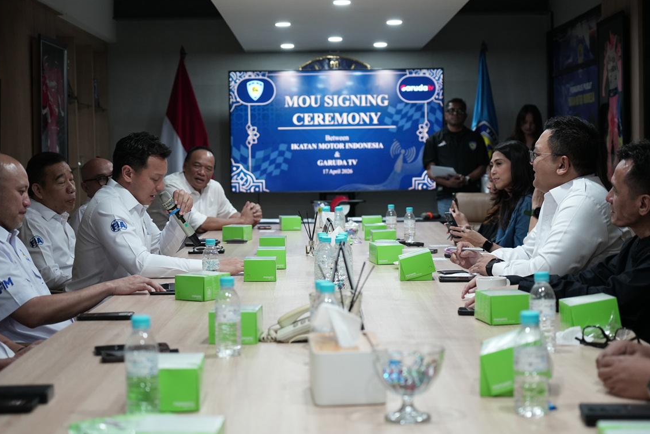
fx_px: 1174
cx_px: 331
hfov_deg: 31.0
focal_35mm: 65
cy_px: 209
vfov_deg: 20.9
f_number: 4
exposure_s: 1/160
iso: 2000
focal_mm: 61
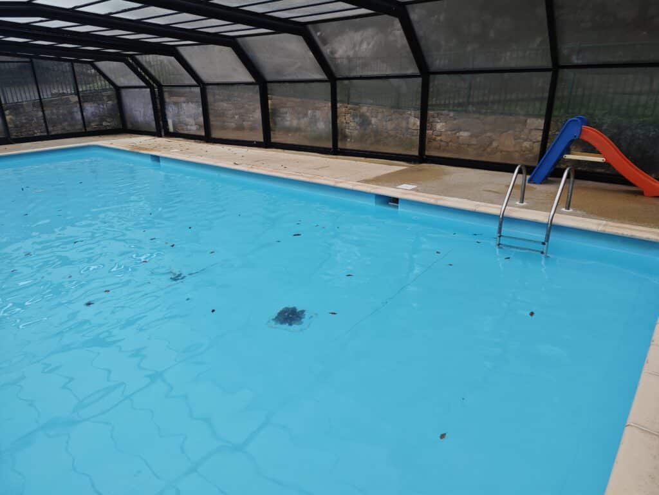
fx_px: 438
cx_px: 330
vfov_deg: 58.9
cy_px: 248
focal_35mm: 23
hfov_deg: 73.9
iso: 50
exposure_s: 1/122
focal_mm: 5.43
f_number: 1.8
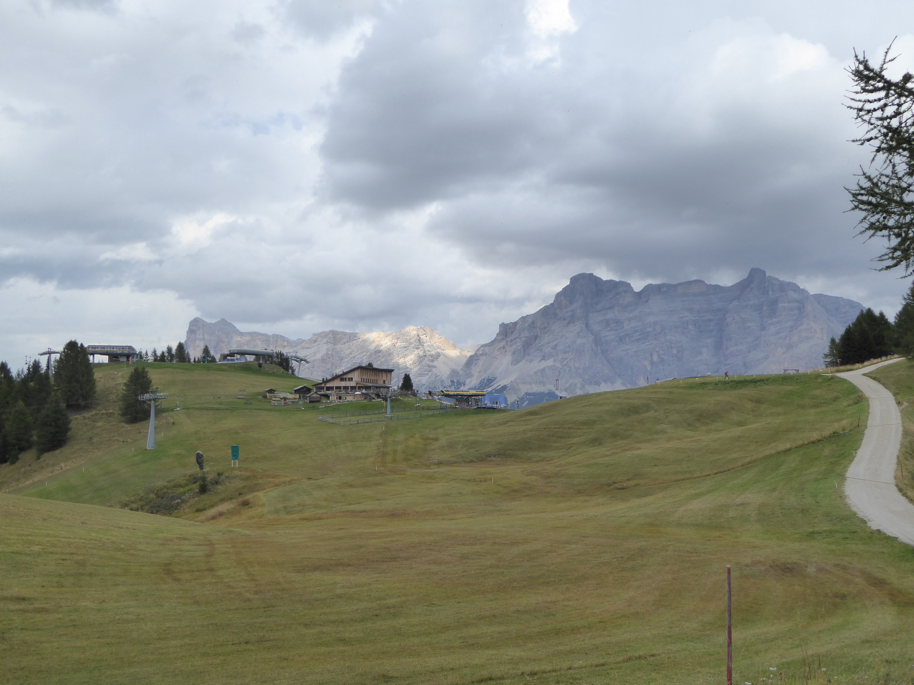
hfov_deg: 56.8
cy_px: 342
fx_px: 845
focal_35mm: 32
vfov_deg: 44.2
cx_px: 457
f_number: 4
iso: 200
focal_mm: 5.4
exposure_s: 1/800
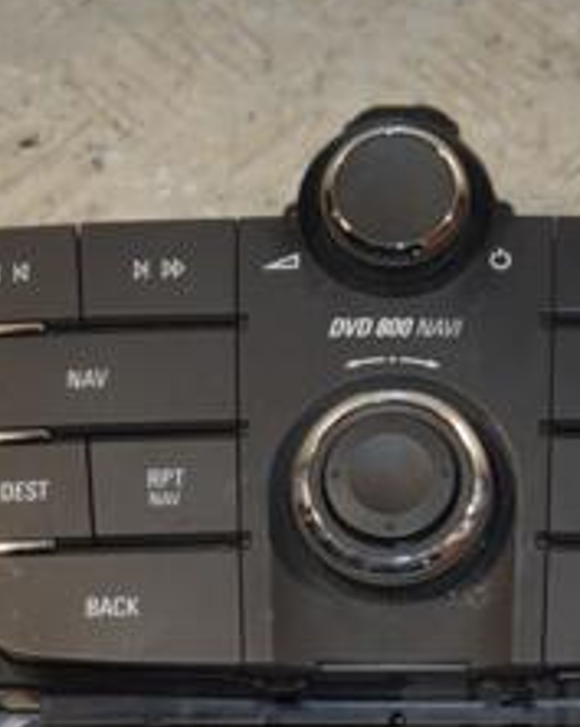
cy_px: 295
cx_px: 341
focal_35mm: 160
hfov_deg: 9.6
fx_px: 3440
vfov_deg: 12.1
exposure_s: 1/200
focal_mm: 42
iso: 800
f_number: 4.8
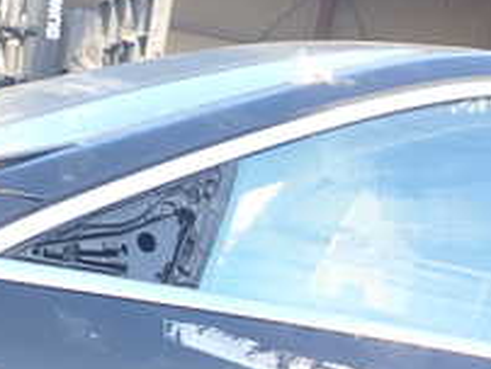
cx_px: 306
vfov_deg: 15.9
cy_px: 456
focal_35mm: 89
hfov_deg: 21.9
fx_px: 1264
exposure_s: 1/125
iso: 100
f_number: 3.2
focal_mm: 5.4
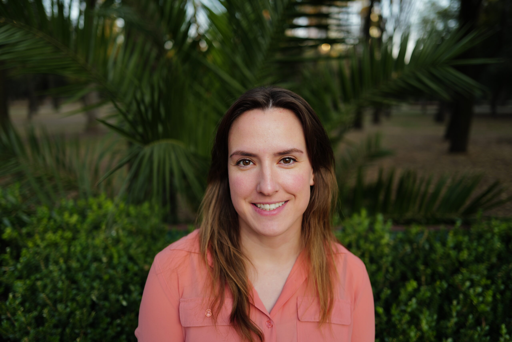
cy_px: 171
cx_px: 256
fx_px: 398
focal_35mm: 28
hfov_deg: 65.5
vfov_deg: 46.4
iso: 100
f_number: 1.7
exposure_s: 1/250
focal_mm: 28
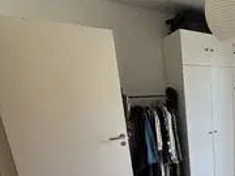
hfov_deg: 51.7
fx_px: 197
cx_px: 225
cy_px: 136
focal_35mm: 29
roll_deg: +1.3
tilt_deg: -12.5
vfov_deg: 46.2
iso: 64
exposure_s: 1/99
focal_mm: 2.22
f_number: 2.2
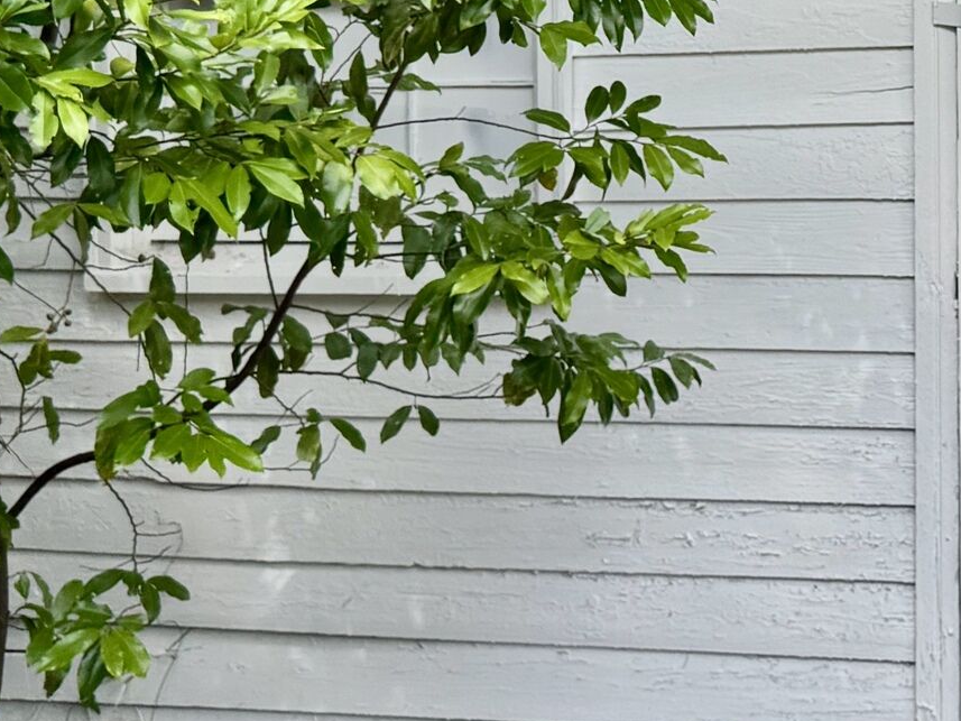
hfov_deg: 21.5
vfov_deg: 16.6
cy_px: -108
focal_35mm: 86
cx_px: 1079
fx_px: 2388
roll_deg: -0.8
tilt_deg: +0.8
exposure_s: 1/1076
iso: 80
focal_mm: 6.76
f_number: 1.78
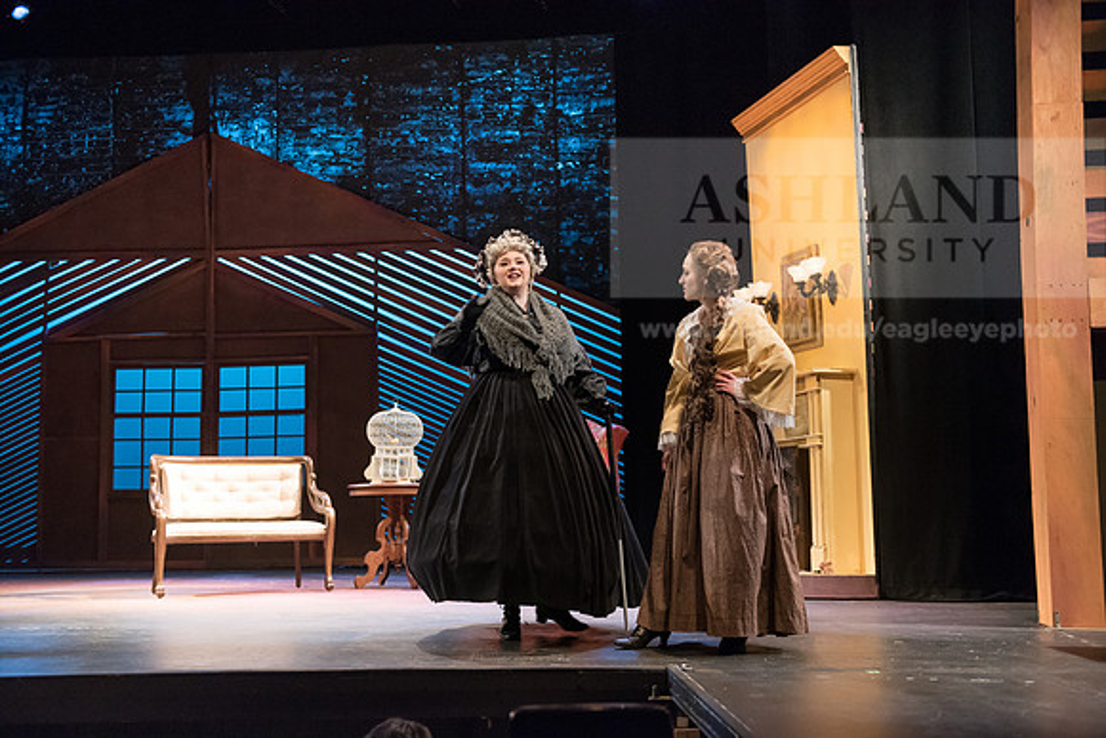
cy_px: 369
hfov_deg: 46.4
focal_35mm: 42
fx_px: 1291
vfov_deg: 31.9
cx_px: 553
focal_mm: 42
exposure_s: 1/160
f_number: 3.2
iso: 3200
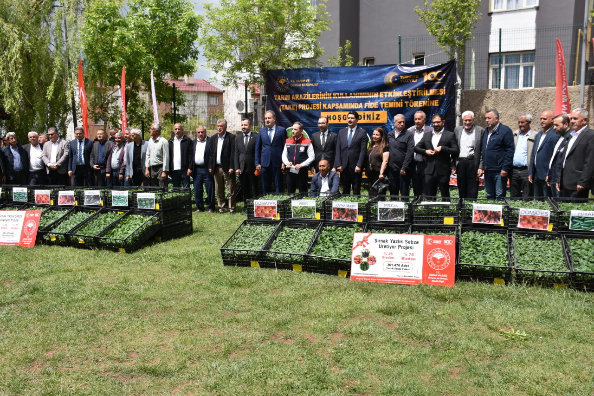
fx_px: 495
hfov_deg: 61.9
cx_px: 297
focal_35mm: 30
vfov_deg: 43.6
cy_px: 198
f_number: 8
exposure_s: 1/500
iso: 250
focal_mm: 20
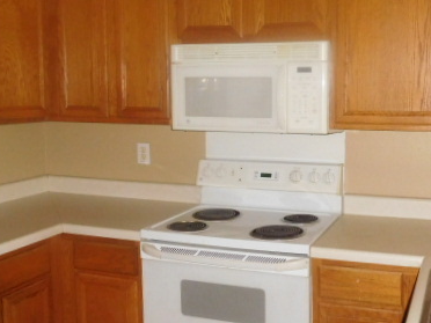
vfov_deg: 33.6
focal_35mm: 43
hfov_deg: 43.3
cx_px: 282
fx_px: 535
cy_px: 148
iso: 560
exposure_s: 1/30
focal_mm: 4.5
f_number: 3.4
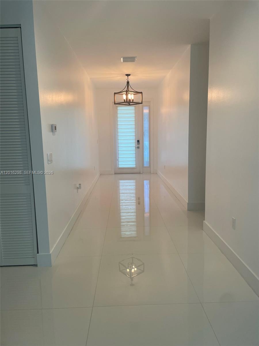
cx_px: 130
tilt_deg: -7.9
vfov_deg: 67.3
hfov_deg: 53.1
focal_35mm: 26
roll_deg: +1.3
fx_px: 259
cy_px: 173
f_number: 1.6
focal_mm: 4.2
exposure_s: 1/120
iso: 100
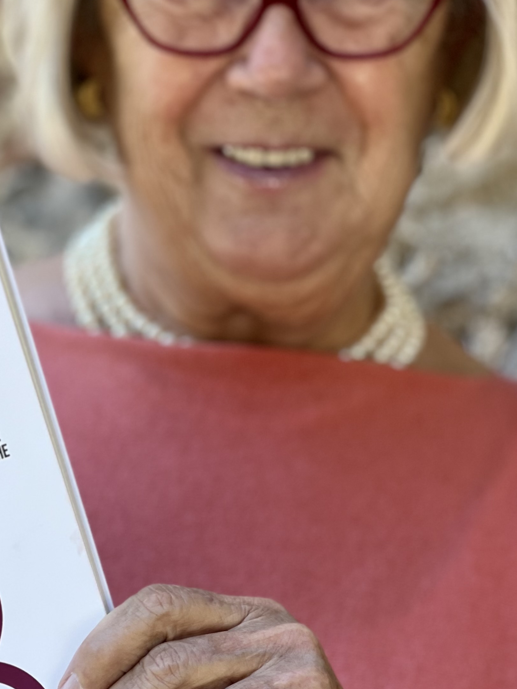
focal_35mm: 135
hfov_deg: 10.9
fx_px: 2688
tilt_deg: +9.7
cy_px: 360
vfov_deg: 14.6
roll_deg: +2.0
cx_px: 81
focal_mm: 9
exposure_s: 1/121
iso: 32
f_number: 2.8
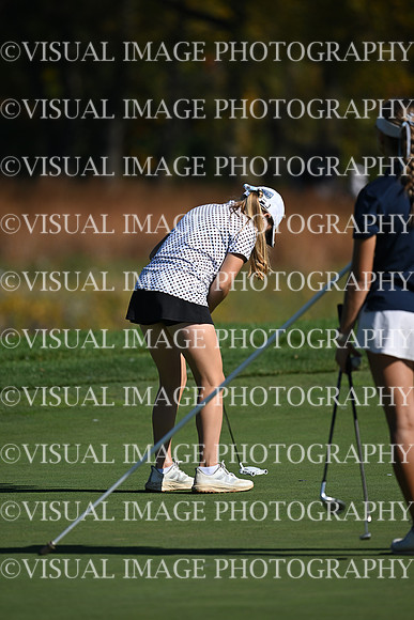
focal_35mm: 400
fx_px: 6895
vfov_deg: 5.2
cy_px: 310
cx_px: 207
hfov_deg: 3.4
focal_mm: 400
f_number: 4.5
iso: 200
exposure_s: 1/2500
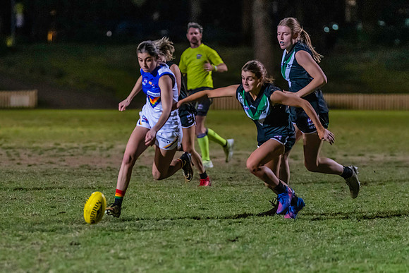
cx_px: 132
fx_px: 3079
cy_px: 169
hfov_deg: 7.6
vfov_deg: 5.1
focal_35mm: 271
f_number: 2.8
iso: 10000
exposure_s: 1/1000
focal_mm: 180
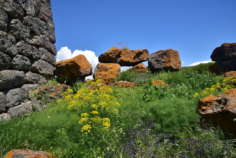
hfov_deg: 39.6
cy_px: 79
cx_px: 118
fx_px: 328
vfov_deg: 27.0
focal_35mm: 50
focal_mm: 50
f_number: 14
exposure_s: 1/125
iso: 160
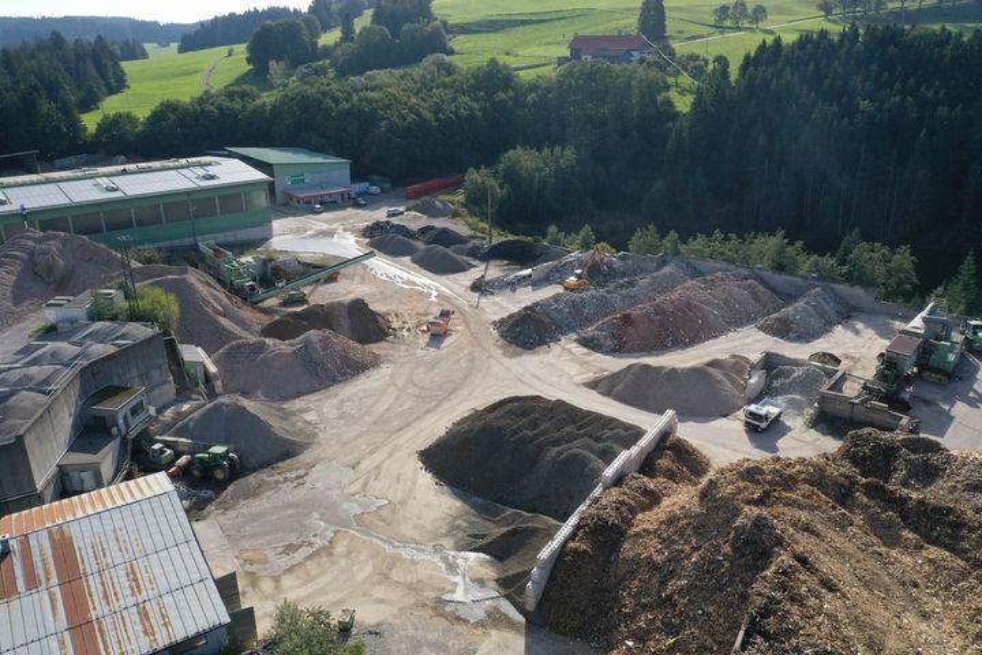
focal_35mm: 28
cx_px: 491
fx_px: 764
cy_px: 328
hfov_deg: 65.5
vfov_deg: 46.4
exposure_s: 1/800
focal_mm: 10.26
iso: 400
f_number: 7.1
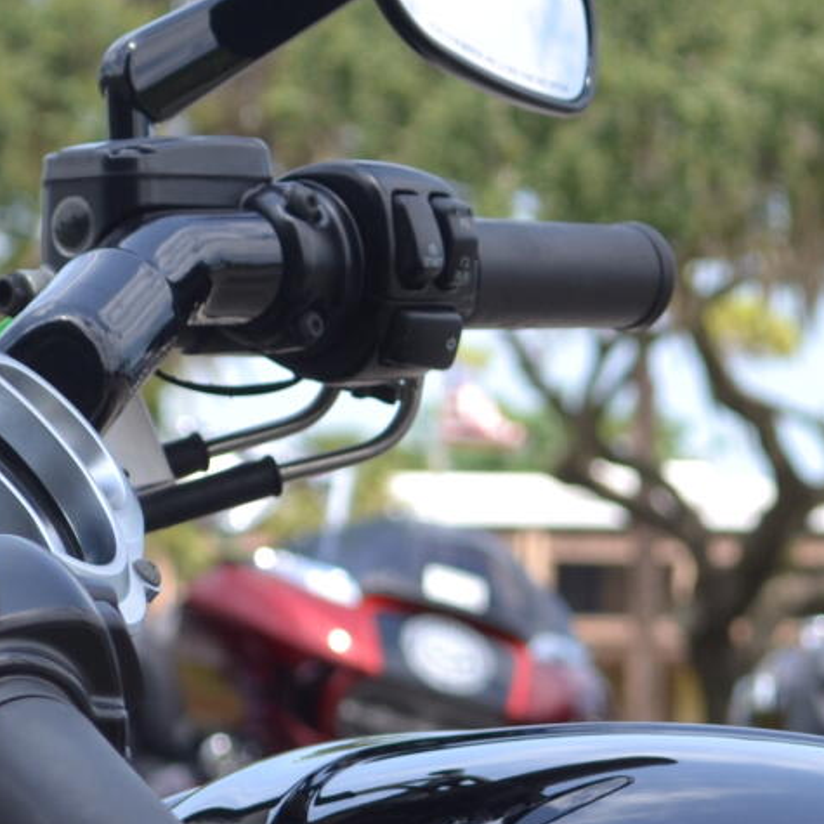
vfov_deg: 7.4
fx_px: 6356
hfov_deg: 7.4
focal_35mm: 236
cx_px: 331
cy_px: 917
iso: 100
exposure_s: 1/200
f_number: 5.3
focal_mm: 44
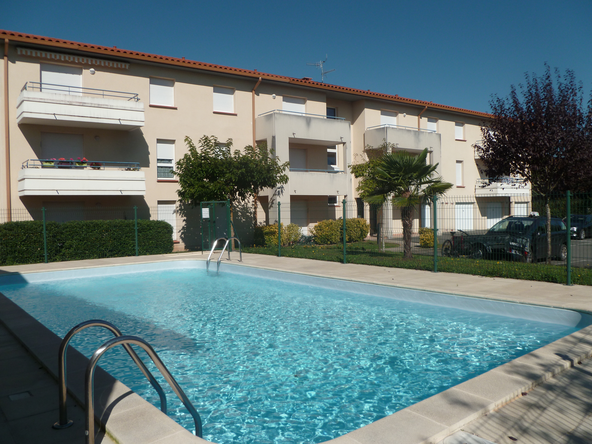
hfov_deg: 63.4
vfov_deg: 49.7
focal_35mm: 28
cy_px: 222
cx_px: 296
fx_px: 479
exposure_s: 1/250
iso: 80
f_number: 10
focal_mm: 5
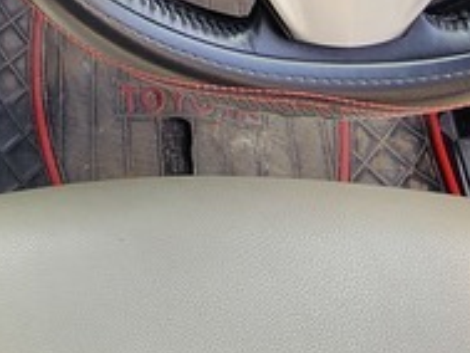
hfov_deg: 32.0
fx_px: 747
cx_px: -7
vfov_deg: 18.9
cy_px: -316
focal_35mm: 55
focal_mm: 2.2
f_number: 2.2
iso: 50
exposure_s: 1/184
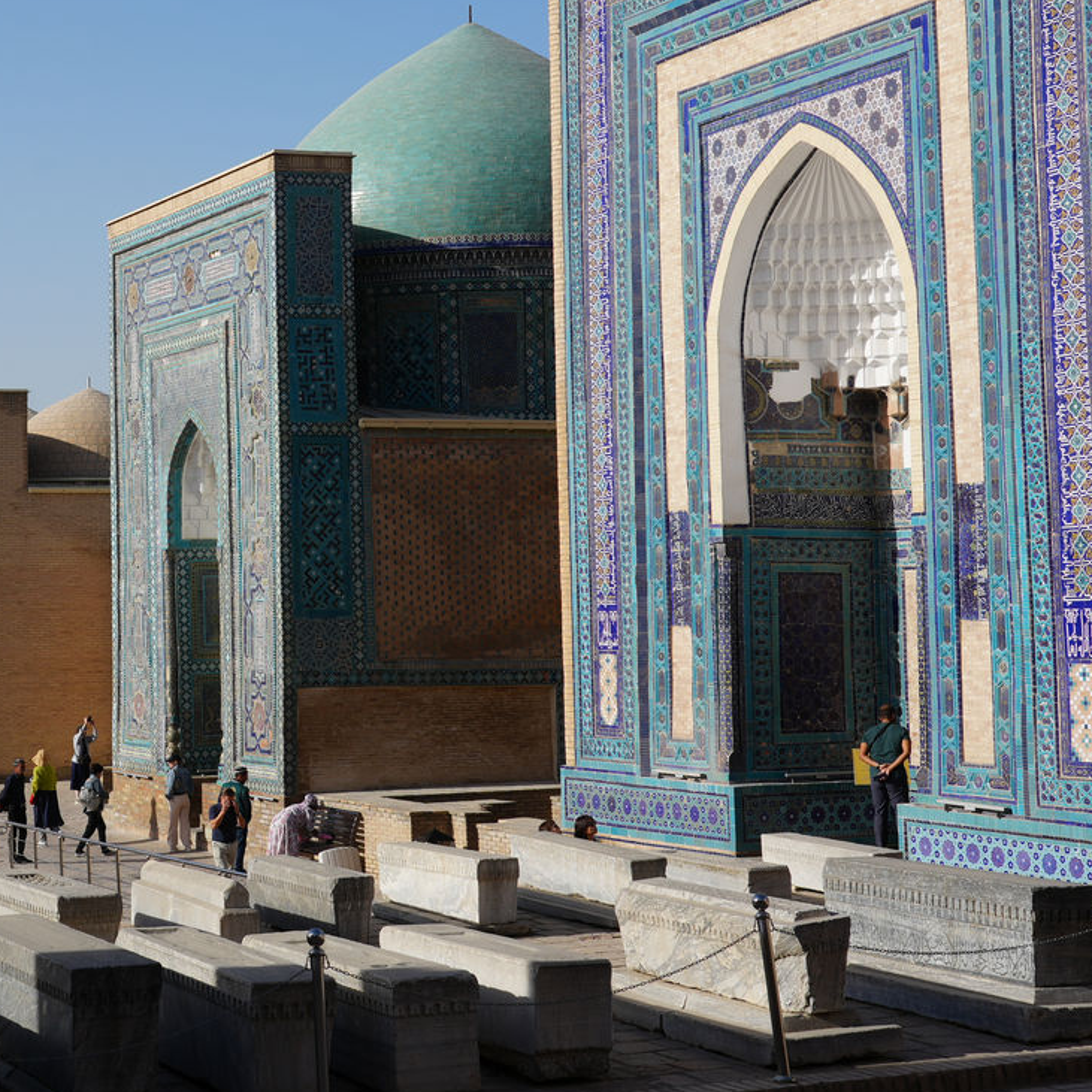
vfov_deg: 25.6
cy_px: 356
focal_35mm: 67
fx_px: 2391
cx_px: 182
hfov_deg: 25.2
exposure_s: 1/200
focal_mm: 36
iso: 100
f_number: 10
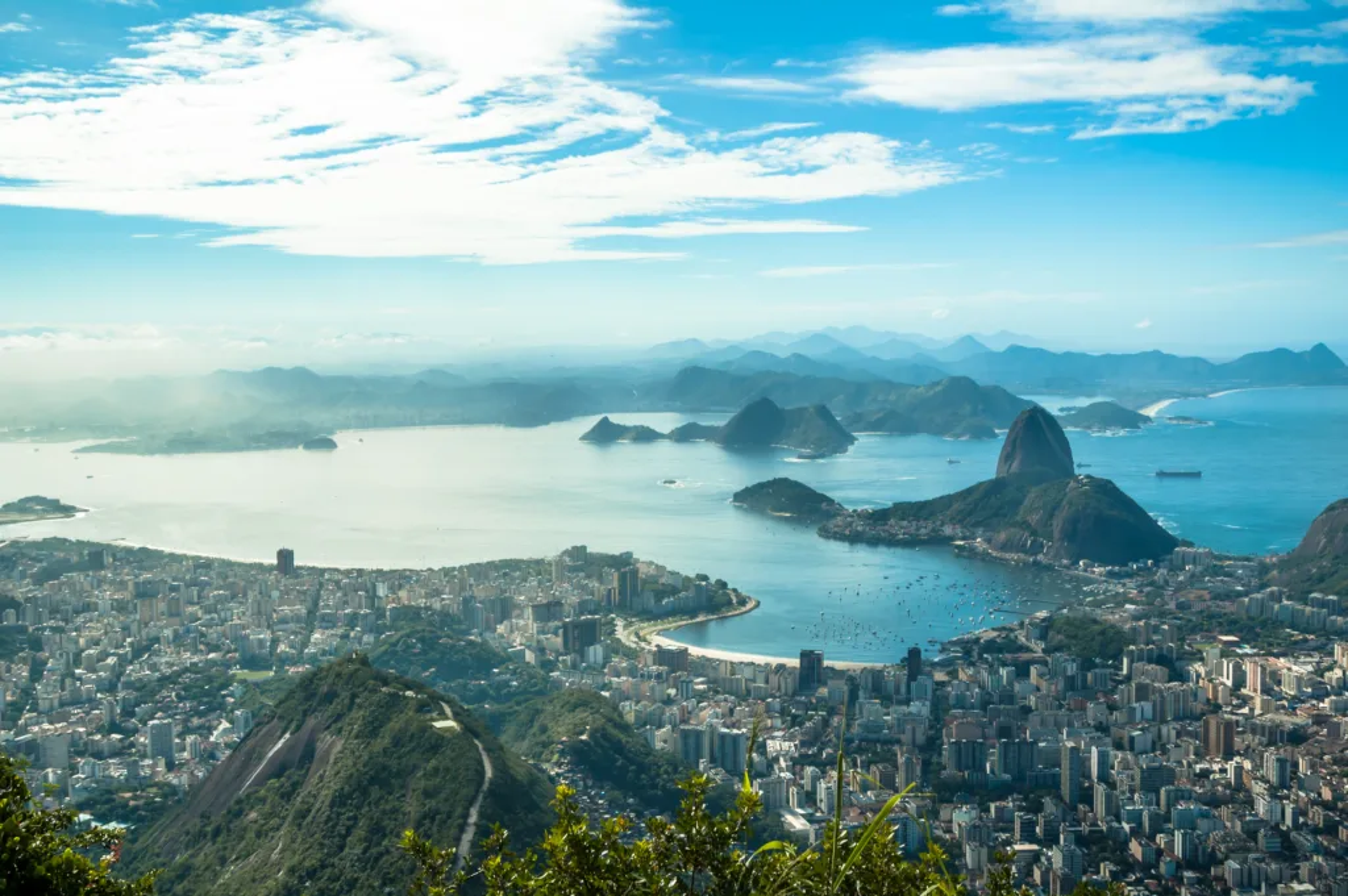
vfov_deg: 34.2
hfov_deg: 49.6
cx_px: 674
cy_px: 448
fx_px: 1459
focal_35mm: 39
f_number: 8
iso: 200
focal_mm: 26
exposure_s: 1/250
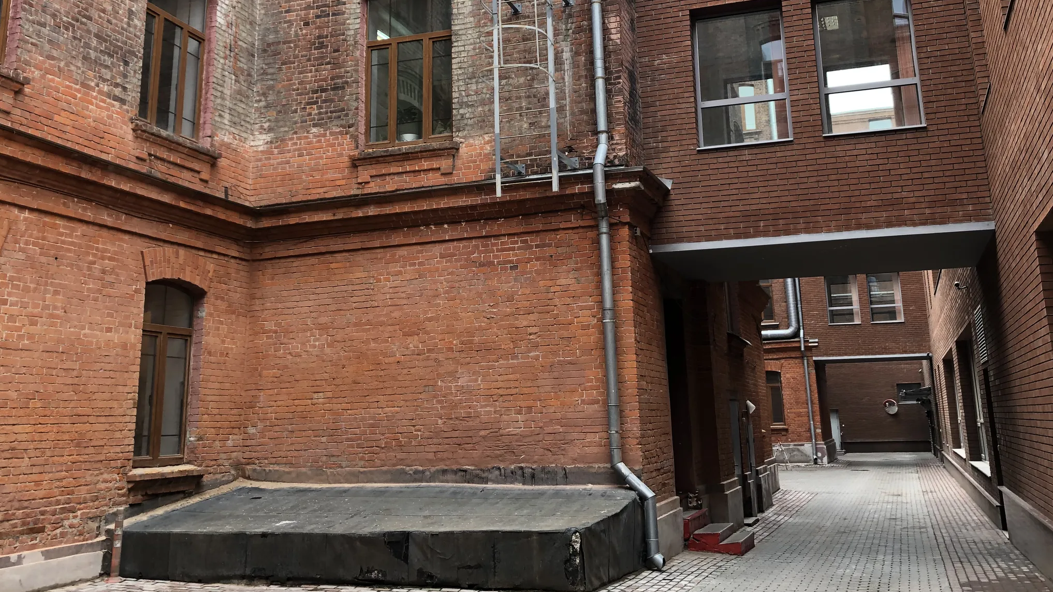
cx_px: 555
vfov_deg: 32.3
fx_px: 1005
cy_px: 162
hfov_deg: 55.3
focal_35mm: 36
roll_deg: +1.8
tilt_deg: +15.1
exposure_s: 1/120
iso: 50
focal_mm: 4
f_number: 1.8
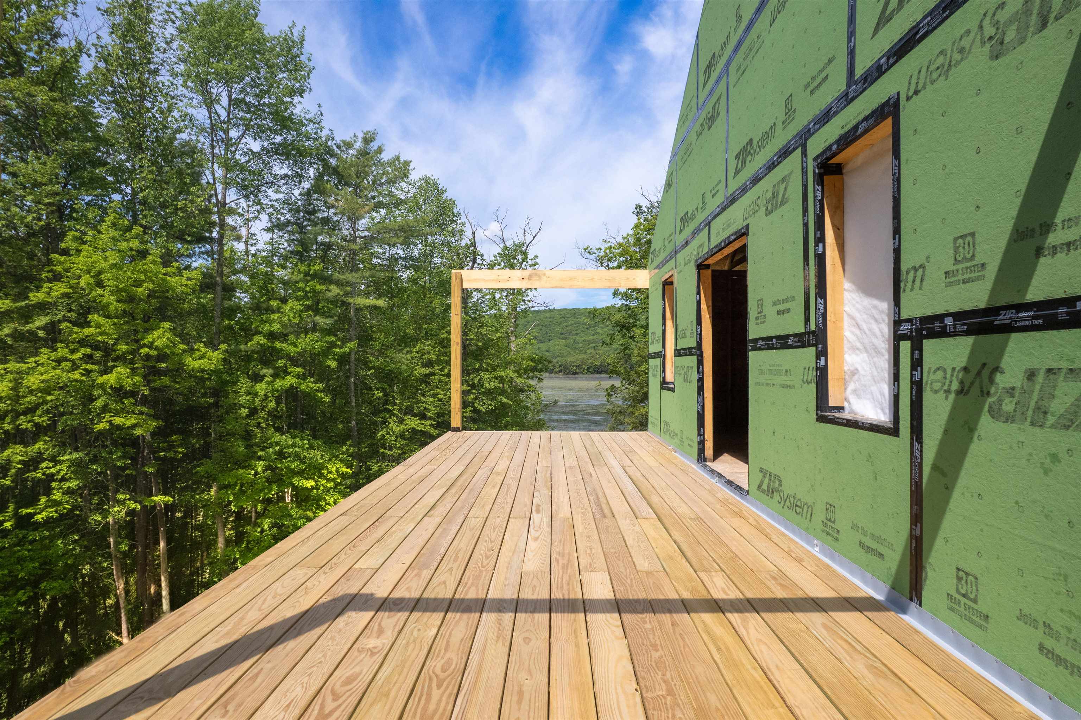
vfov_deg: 57.2
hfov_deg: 78.6
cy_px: 360
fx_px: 660
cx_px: 540
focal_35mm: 22
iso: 100
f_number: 2.8
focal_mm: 8.38
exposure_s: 1/400
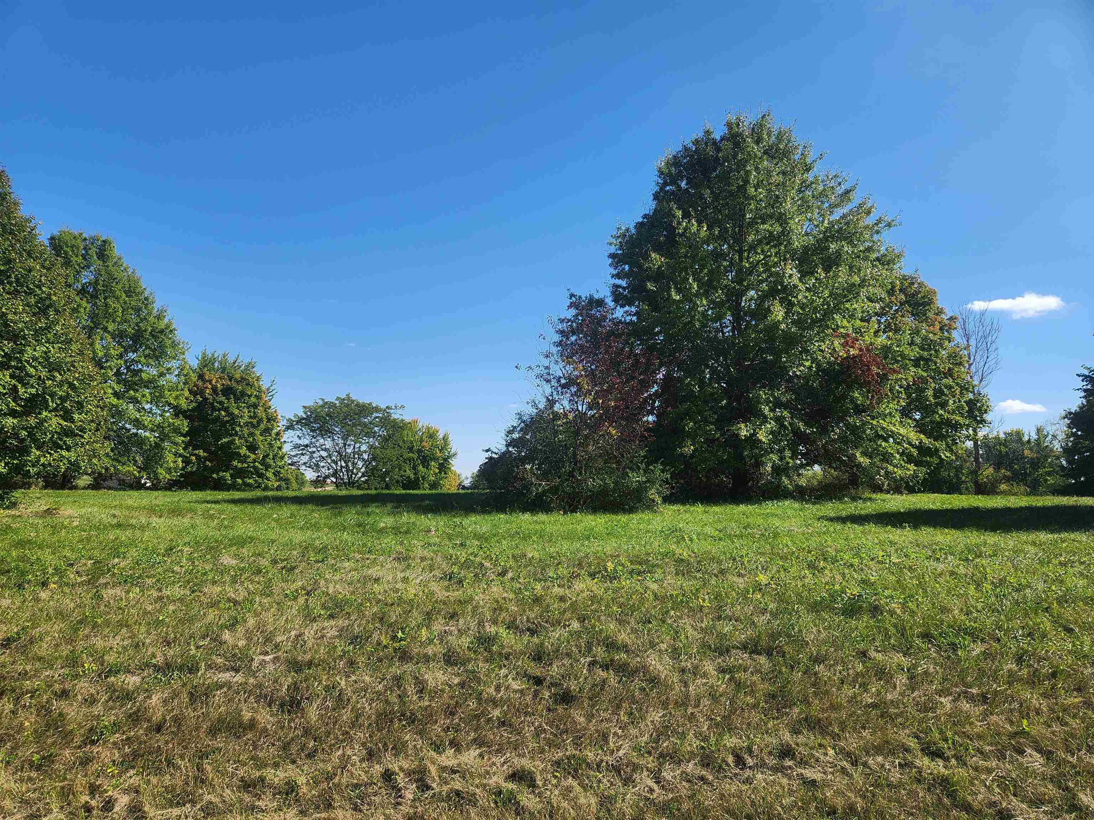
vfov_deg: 58.9
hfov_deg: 73.9
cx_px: 547
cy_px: 410
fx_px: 727
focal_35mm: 23
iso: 20
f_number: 1.8
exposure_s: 1/1225
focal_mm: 5.4
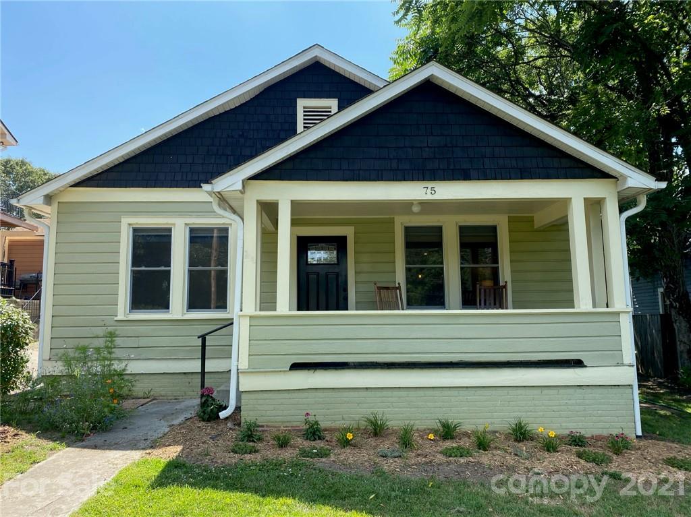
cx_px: 346
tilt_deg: +6.7
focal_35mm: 26
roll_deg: +0.2
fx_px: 519
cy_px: 258
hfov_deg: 67.3
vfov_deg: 53.0
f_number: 1.8
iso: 32
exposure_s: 1/762
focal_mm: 4.25
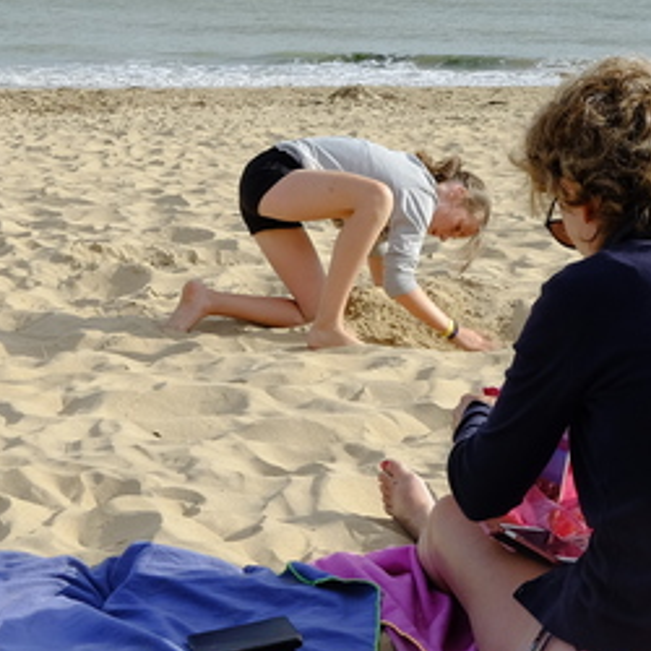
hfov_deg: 18.3
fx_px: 2021
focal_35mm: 95
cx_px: 302
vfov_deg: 18.3
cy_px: 280
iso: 400
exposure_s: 1/85
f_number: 11
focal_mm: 23
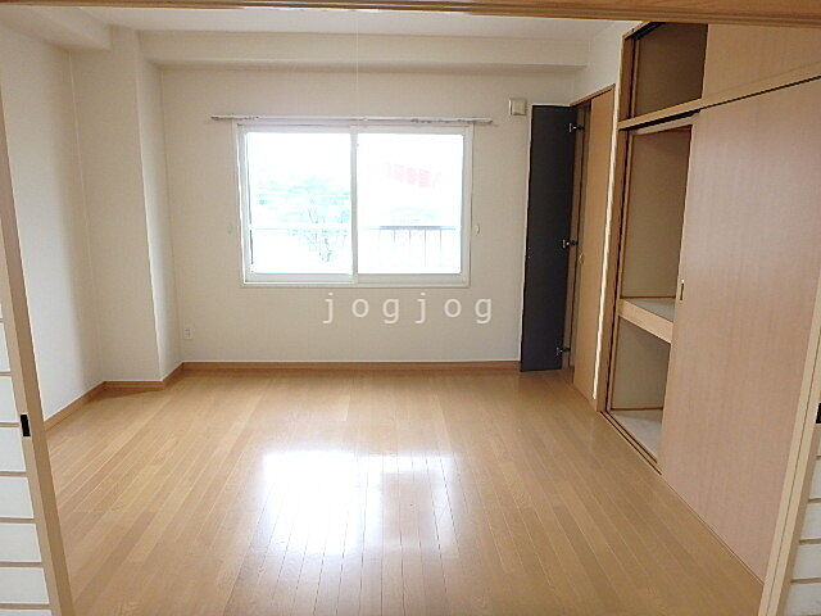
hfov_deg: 79.0
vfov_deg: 63.4
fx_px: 498
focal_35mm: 21
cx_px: 410
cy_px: 308
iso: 200
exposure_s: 1/50
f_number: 3.5
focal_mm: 3.7
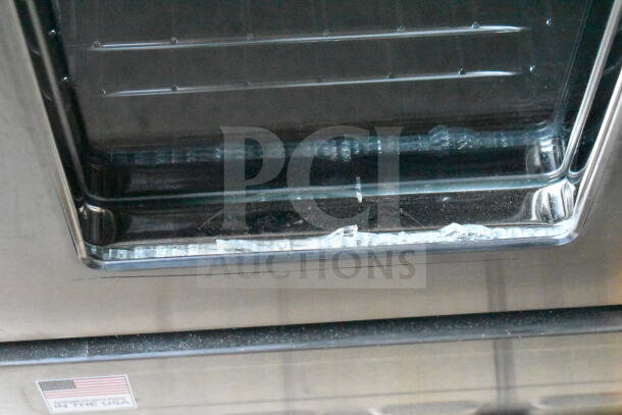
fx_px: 1348
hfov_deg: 26.0
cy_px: 208
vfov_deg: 17.5
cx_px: 311
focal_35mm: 78
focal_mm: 52
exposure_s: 1/4000
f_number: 5.6
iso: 25600
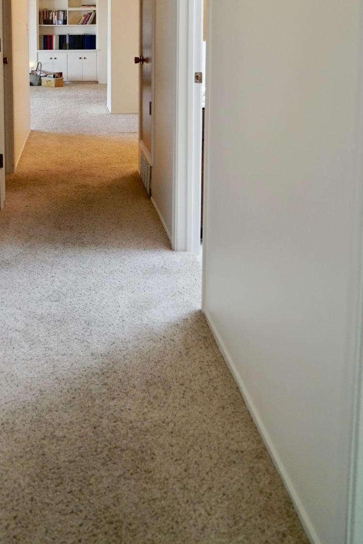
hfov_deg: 29.6
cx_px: 54
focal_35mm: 44
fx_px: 665
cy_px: 96
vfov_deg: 42.2
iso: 1600
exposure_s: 1/160
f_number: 4
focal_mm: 24
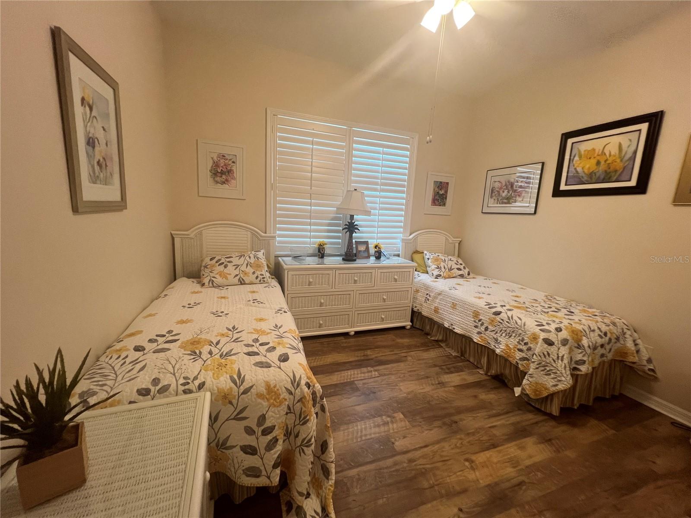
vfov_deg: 89.9
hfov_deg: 106.2
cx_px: 346
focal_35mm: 13
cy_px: 259
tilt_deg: -9.9
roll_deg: -3.3
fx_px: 260
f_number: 1.8
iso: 250
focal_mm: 1.57
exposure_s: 1/120
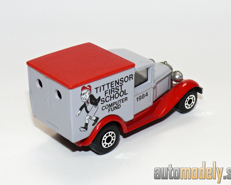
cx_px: 118
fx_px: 622
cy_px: 92
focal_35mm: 91
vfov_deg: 16.9
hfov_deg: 21.0
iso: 100
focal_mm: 12.3
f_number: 4
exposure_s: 1/30
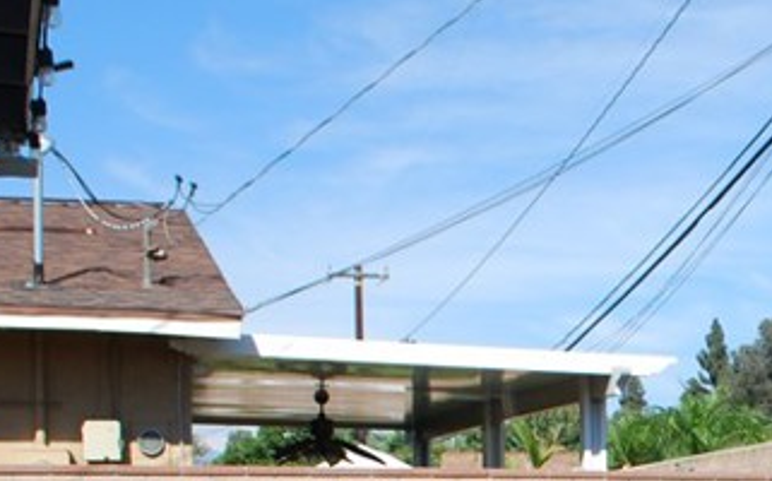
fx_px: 1850
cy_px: 612
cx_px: 851
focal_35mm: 88
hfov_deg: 22.3
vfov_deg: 14.3
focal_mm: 18
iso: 100
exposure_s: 1/200
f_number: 7.1
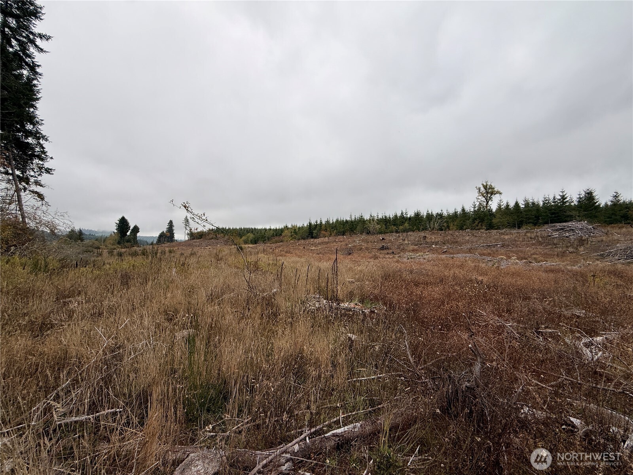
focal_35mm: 14
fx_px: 256
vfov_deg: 85.7
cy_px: 238
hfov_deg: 102.1
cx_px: 316
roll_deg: -2.1
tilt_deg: +4.3
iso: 50
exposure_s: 1/1001
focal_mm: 2.22
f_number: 2.2
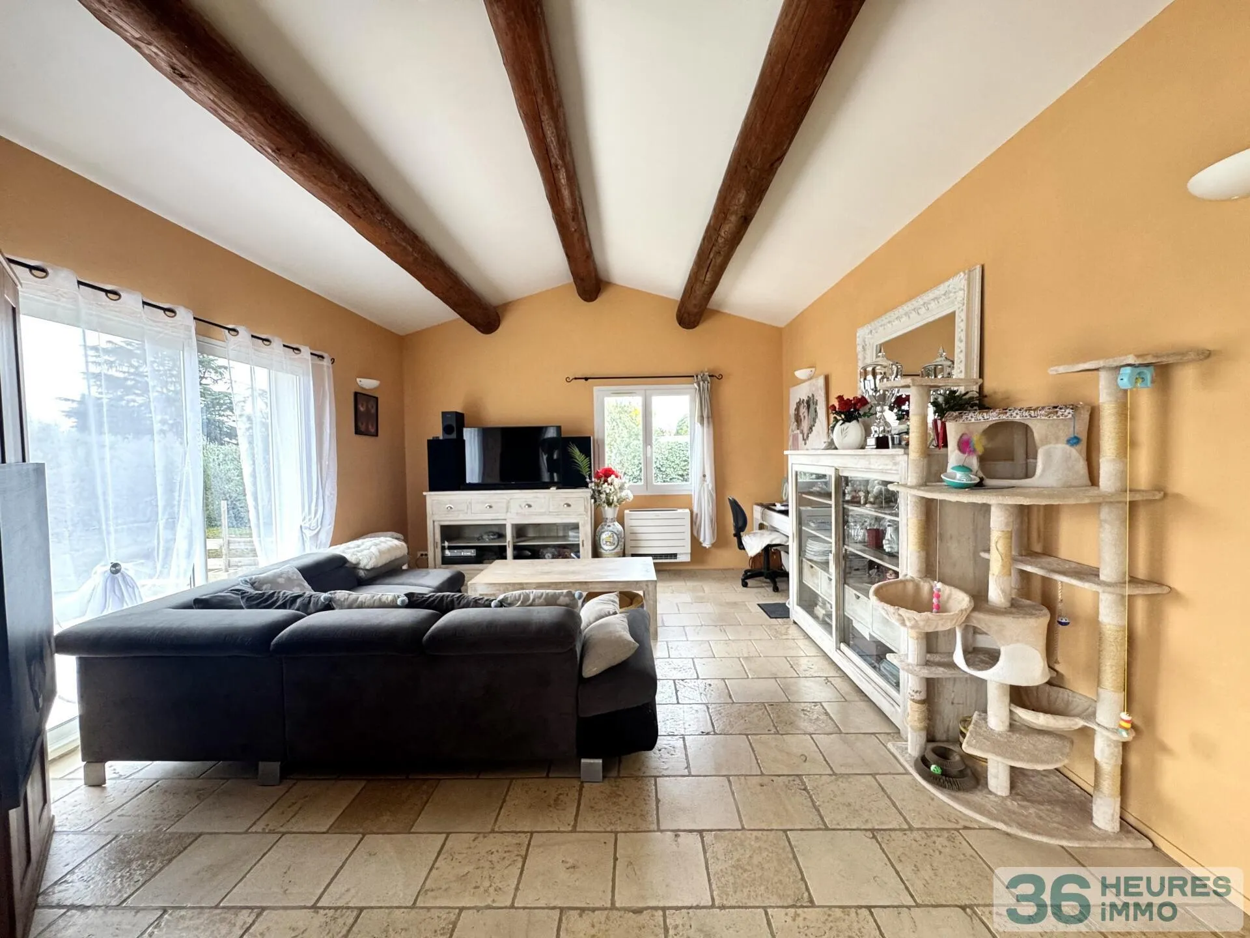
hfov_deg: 102.1
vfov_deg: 85.7
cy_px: 469
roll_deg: +1.2
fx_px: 506
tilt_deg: -1.6
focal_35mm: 14
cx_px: 625
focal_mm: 2.22
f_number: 2.2
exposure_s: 1/99
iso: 200
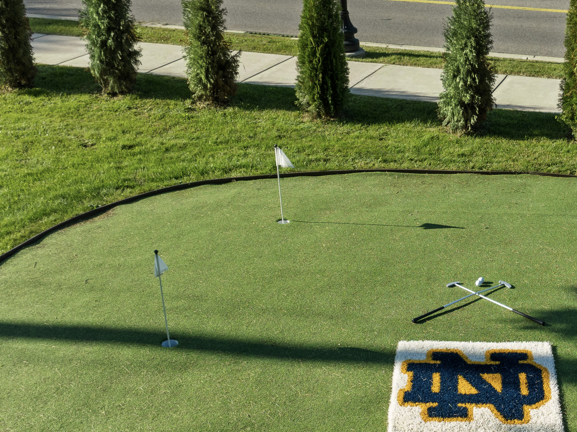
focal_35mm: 51
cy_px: 290
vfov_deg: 28.3
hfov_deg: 36.4
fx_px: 850
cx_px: 450
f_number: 2.8
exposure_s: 1/400
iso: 100
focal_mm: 12.29
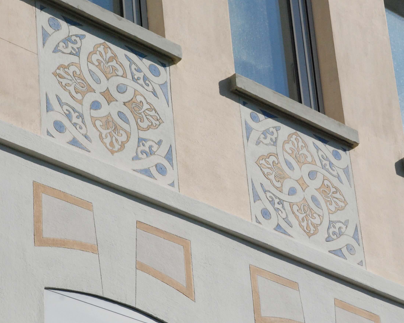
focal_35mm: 168
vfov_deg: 9.2
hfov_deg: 11.5
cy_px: 155
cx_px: 267
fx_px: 2009
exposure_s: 1/2500
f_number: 13
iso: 1600
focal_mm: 90
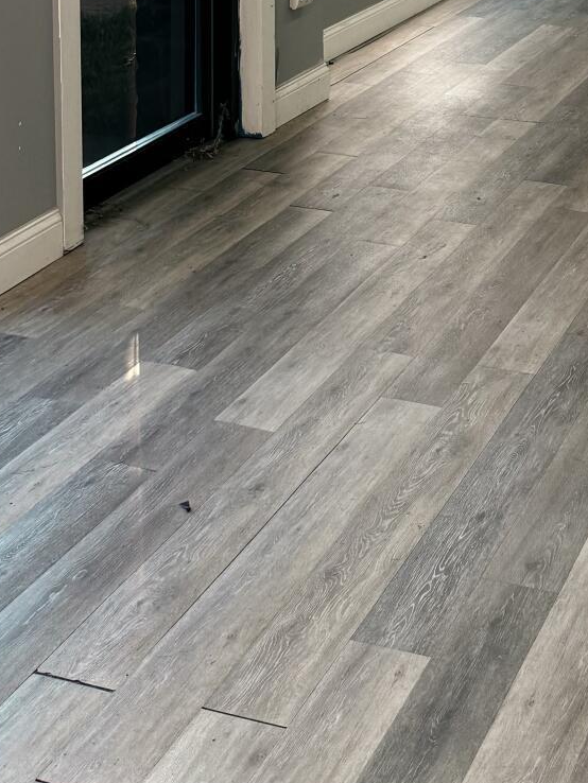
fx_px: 1471
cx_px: 576
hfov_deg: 21.8
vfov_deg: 26.6
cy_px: -143
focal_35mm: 65
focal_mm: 6.76
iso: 160
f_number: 1.78
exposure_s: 1/243
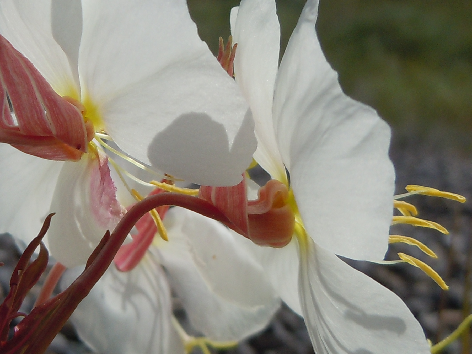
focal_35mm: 72
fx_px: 982
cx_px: 111
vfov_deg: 20.4
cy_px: 190
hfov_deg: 26.6
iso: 100
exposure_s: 1/640
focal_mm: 5.4
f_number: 7
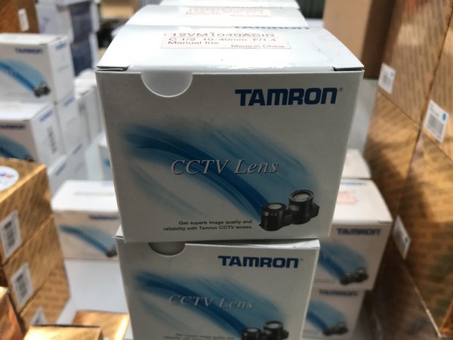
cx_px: 226
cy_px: 170
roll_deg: -1.3
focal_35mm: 28
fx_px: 366
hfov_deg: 63.4
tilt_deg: -29.2
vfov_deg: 49.7
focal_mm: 3.99
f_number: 1.8
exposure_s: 1/100
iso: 25
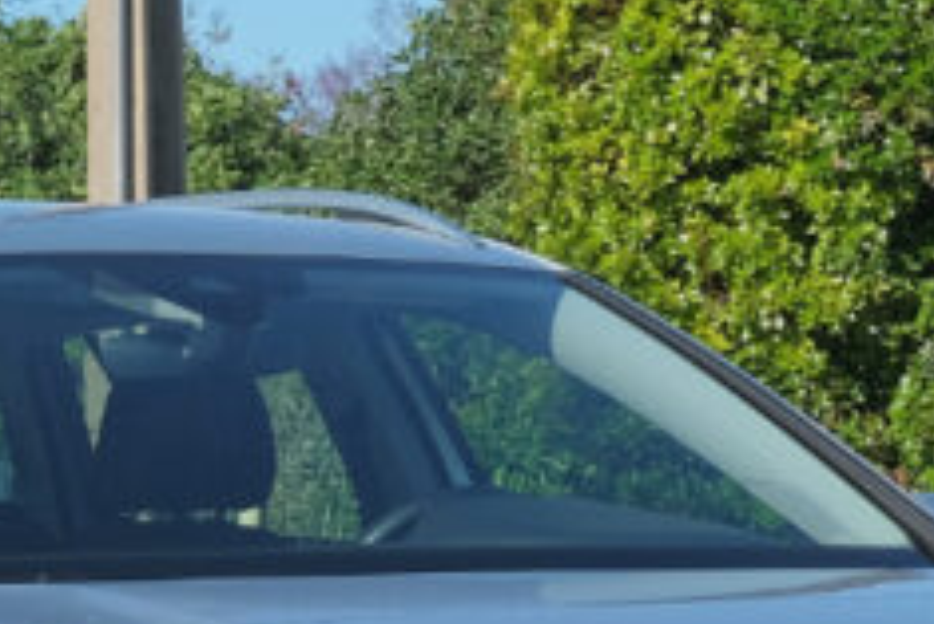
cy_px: 896
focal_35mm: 274
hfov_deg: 7.5
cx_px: 310
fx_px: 7113
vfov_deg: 5.0
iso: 160
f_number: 9
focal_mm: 42
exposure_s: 1/320
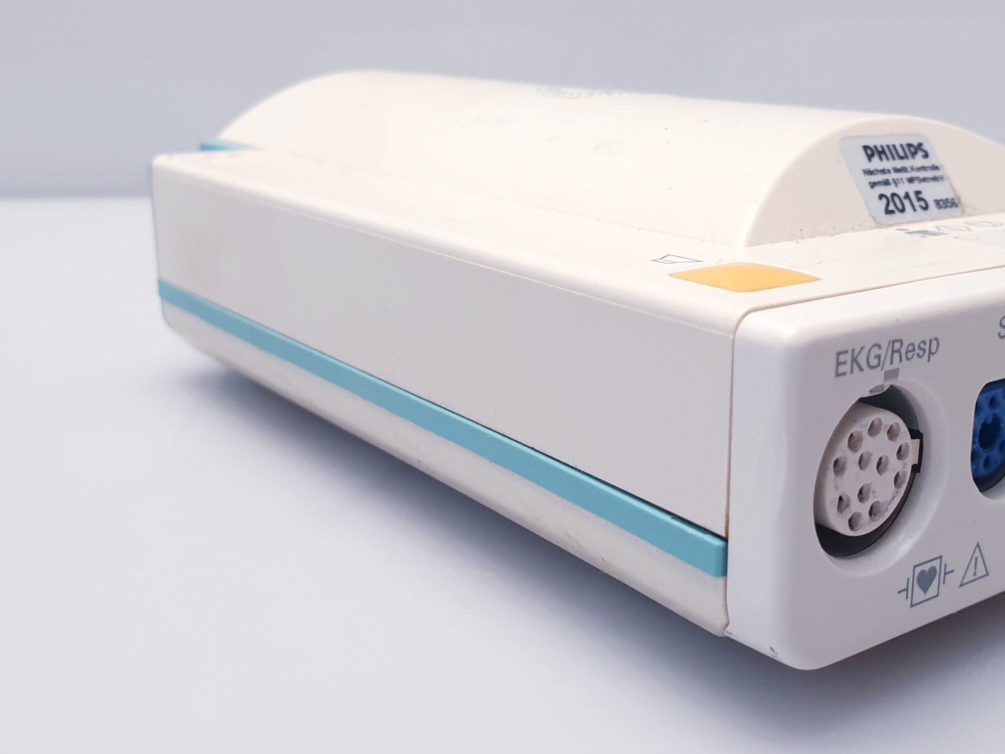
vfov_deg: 35.1
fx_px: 1191
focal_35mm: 41
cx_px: 582
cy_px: 404
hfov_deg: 45.6
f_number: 2.4
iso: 50
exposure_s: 1/50
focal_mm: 4.3
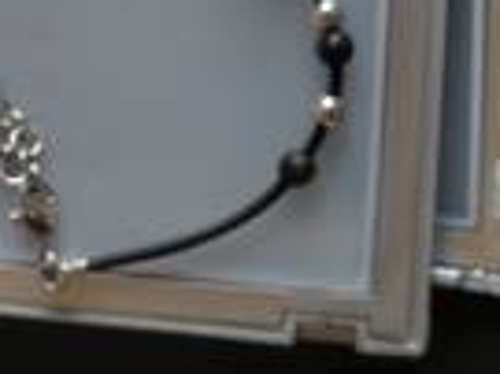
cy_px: -96
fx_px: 1313
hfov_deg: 20.8
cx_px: -4
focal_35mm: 91
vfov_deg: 15.5
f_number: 2.8
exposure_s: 1/30
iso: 120
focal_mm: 6.2
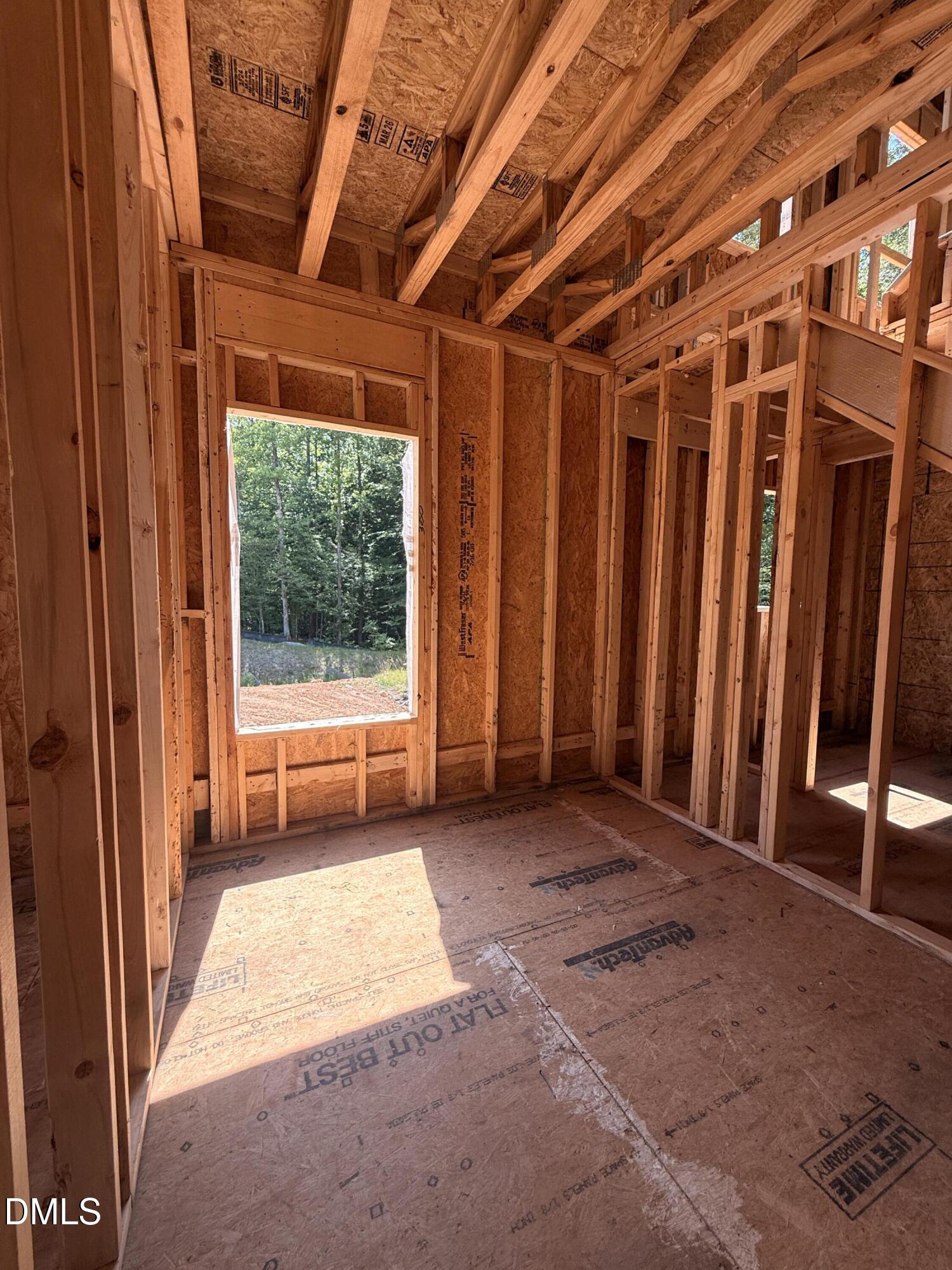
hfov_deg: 85.7
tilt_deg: -5.8
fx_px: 513
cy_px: 635
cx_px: 476
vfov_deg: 102.1
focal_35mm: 14
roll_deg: -2.2
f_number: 2.2
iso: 64
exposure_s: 1/298
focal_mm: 2.22
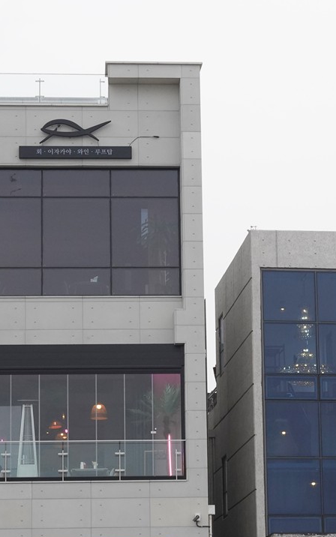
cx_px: 232
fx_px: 1625
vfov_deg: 18.6
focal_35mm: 111
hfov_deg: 11.8
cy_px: 421
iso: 800
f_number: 14
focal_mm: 39
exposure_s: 1/100
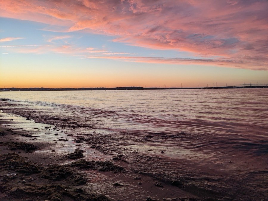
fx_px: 209
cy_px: 100
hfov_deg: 65.3
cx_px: 134
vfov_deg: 51.4
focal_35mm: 27
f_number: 1.73
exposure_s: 1/232
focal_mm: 4.38
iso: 57
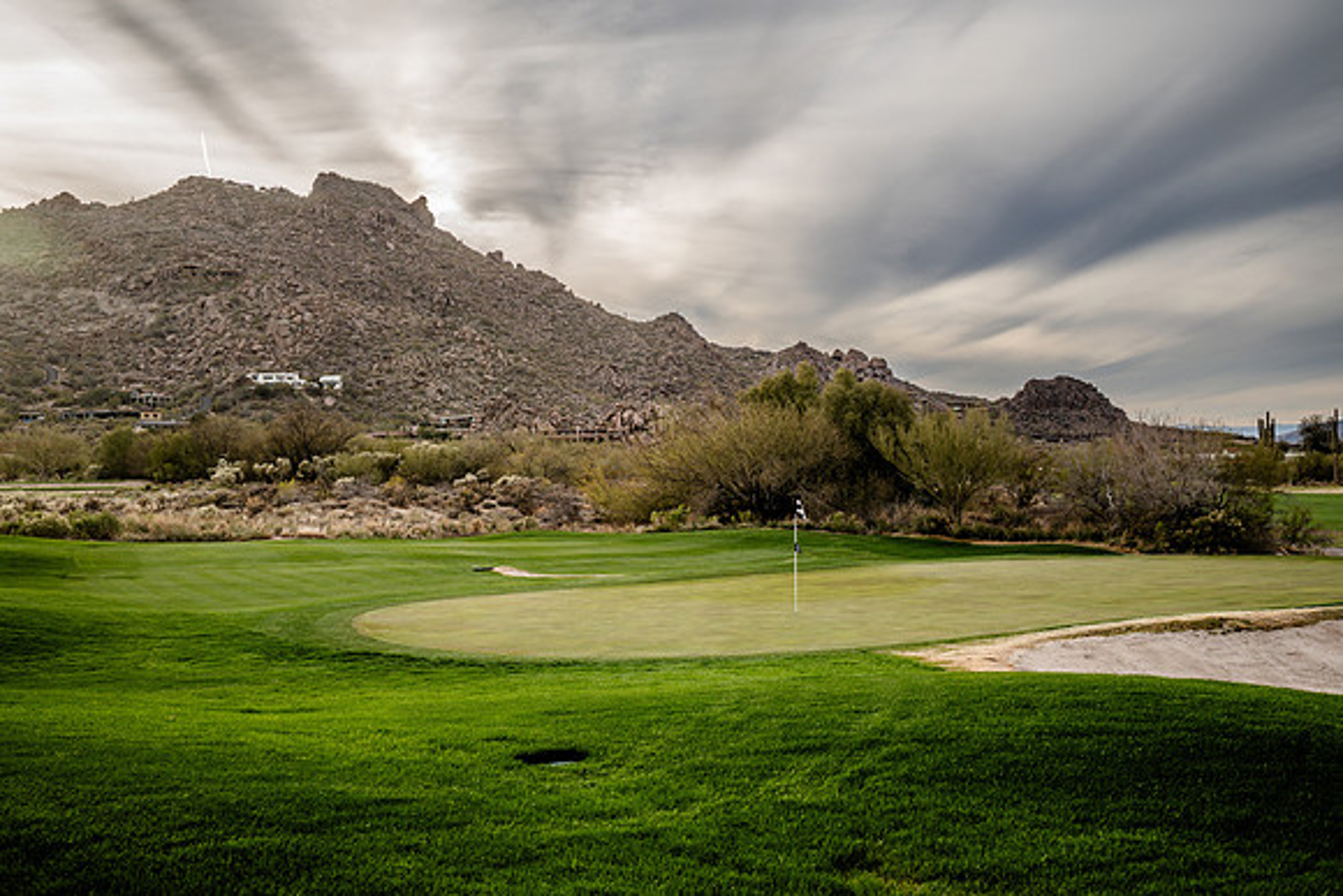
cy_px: 448
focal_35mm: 35
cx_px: 672
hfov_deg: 54.4
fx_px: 1306
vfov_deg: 37.9
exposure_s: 1/125
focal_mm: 35
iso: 160
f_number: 8
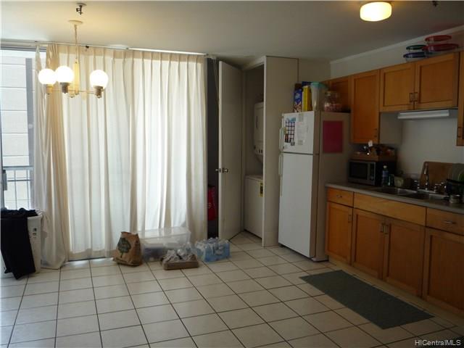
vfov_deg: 46.8
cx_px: 232
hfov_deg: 60.0
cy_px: 174
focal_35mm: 30
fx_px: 402
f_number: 3.3
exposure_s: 1/50
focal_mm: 5.2
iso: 100
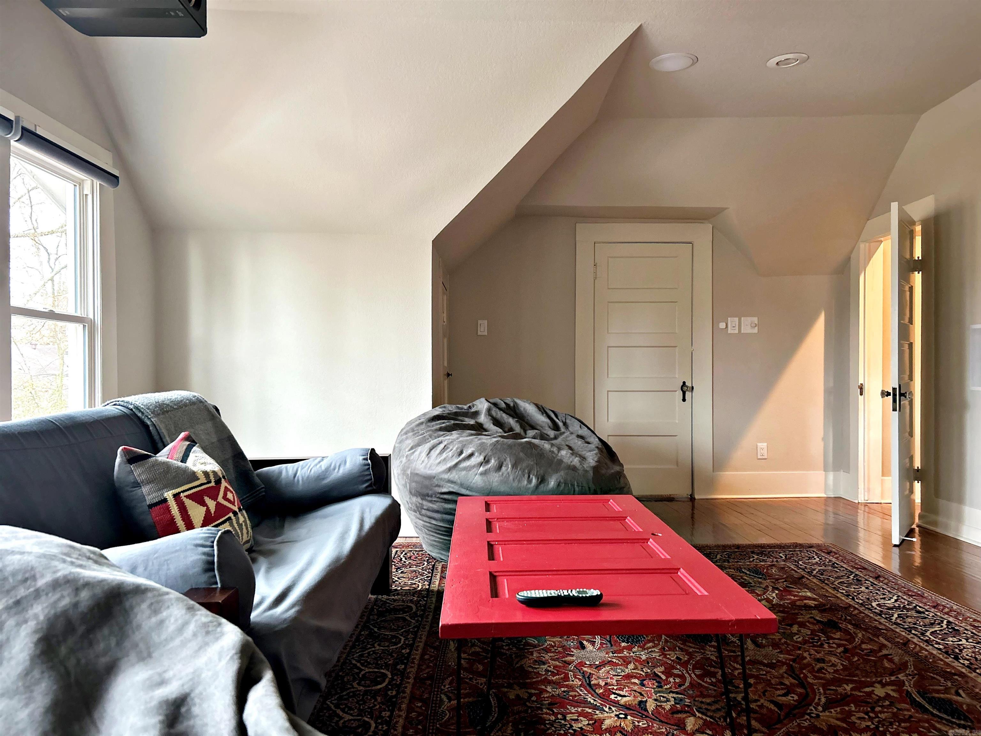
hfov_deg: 67.3
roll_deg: -0.1
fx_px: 737
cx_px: 490
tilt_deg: -0.2
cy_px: 368
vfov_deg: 53.1
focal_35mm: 26
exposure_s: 1/60
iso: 400
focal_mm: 5.7
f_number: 1.5
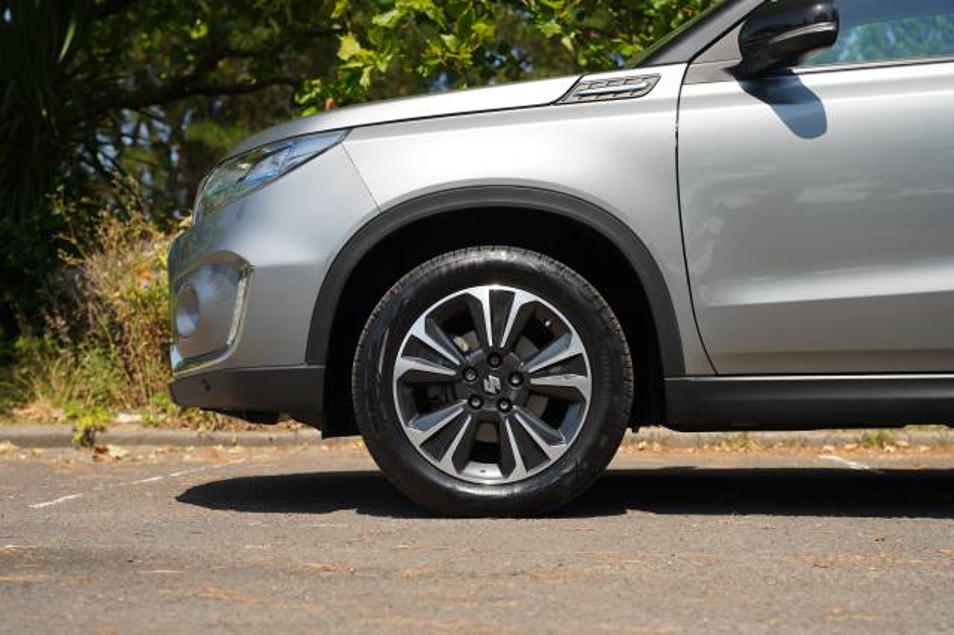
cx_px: 477
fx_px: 1777
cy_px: 318
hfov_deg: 30.0
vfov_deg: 20.3
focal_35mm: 67
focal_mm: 67.1
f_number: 4.5
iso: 100
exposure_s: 1/250
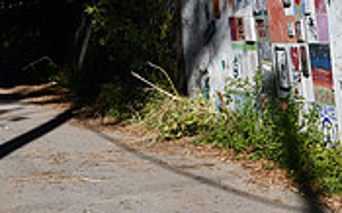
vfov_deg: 9.9
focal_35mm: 132
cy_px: 50
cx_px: 561
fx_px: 1229
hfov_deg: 14.4
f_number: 9
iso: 100
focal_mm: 26
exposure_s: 1/320
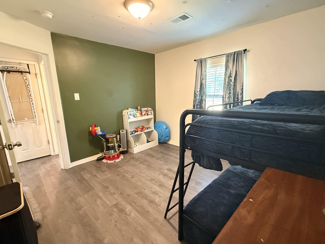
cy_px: 126
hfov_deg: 94.5
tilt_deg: -11.8
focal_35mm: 16
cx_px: 160
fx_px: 150
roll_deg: +0.8
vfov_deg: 78.1
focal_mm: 2.22
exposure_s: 1/60
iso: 1250
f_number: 2.2
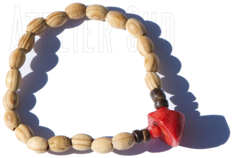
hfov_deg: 16.1
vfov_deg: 10.8
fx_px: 839
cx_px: 118
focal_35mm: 128
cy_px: 79
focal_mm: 85
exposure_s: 1/1000
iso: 200
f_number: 5.6
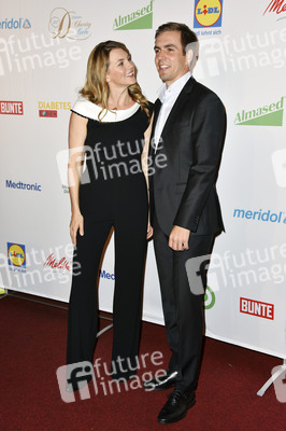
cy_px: 216
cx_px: 143
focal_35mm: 48
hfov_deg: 28.0
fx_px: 573
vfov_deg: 41.1
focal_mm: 48
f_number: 5.6
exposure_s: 1/200
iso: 640
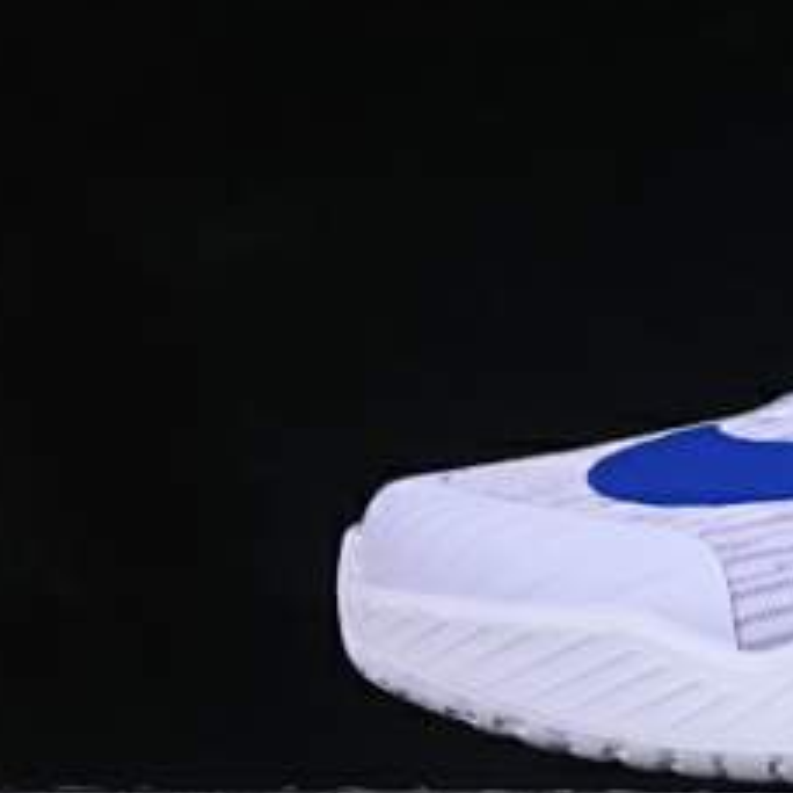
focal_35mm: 204
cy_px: 271
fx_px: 5287
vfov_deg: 8.6
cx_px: 1245
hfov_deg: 8.4
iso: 160
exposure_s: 1/80
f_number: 8
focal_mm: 50
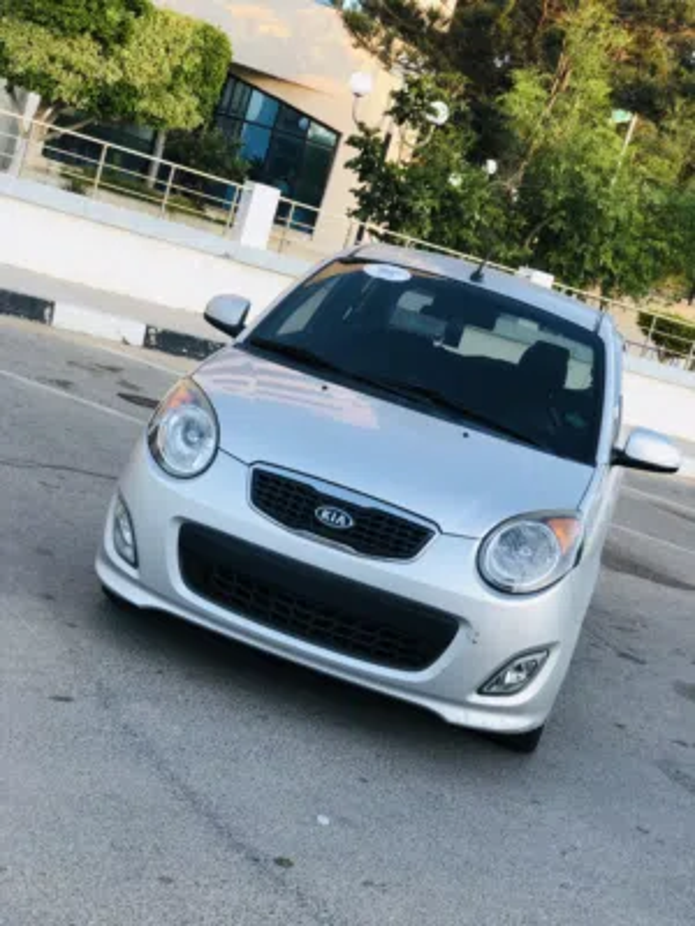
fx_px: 1392
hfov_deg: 28.0
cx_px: 348
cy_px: 463
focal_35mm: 52
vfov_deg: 36.8
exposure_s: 1/50
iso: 20
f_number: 2.4
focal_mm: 6
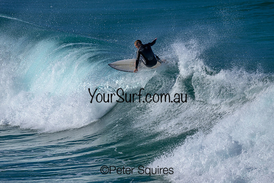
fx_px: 6090
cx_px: 137
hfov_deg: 2.6
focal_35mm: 800
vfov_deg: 1.7
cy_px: 92
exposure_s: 1/2000
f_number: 6.3
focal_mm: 800
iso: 180
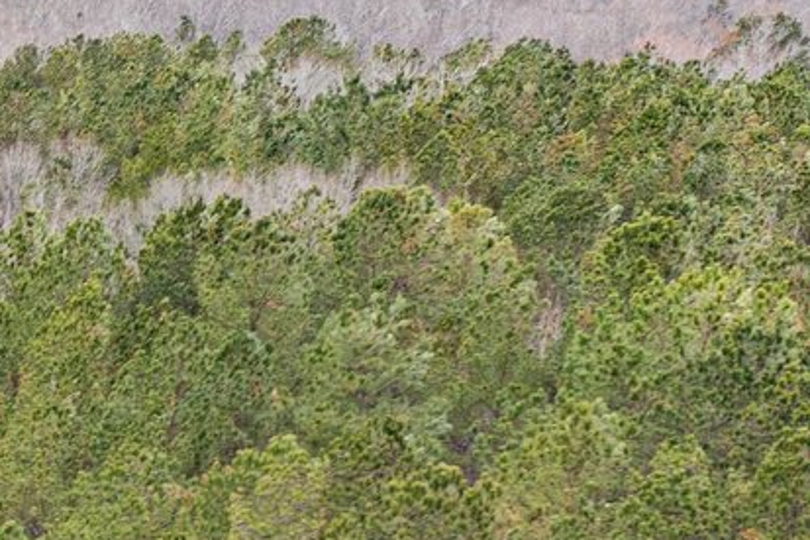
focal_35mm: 139
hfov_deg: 13.0
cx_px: -765
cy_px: 1051
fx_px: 3126
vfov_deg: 9.3
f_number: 4.5
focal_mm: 10.26
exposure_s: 1/120
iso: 100
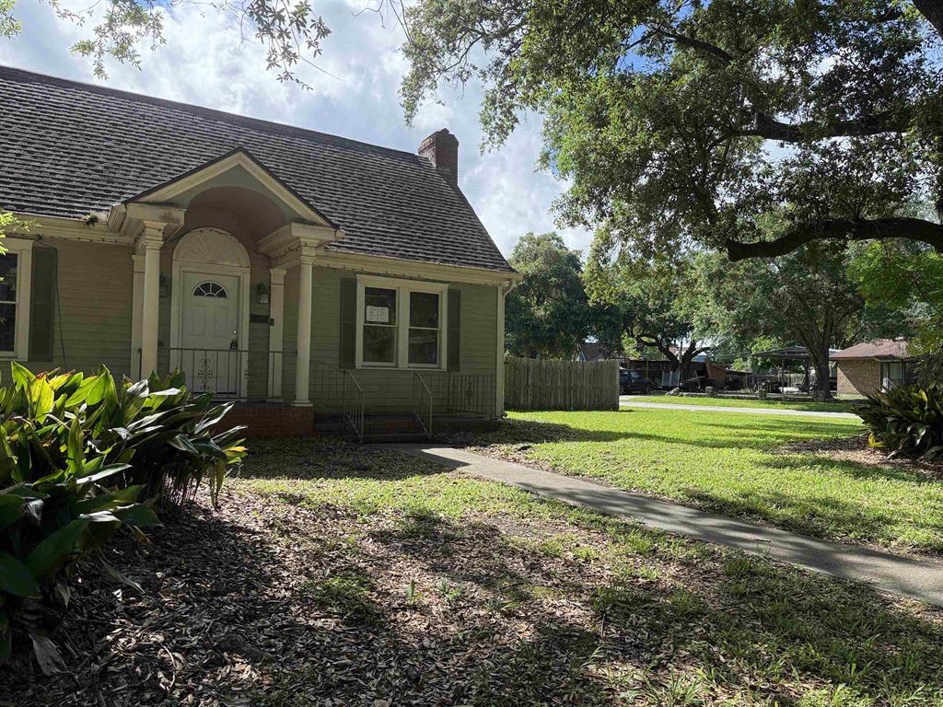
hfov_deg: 71.6
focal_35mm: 24
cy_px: 354
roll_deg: -1.3
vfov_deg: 56.8
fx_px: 654
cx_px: 472
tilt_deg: +1.9
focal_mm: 6.76
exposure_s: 1/2169
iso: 100
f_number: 1.78
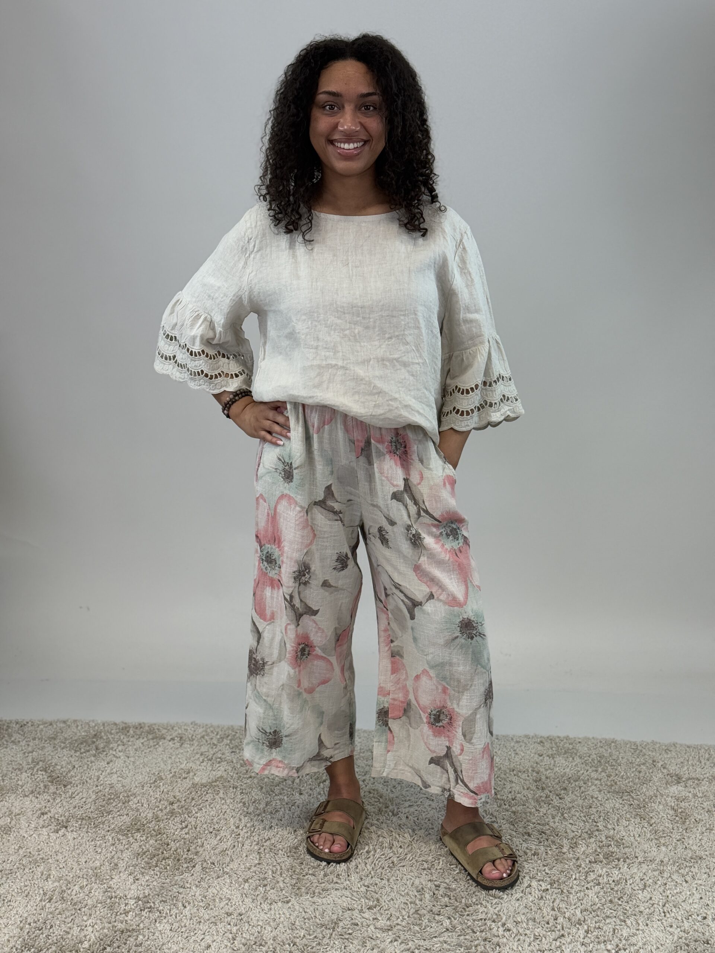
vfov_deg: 39.7
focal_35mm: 48
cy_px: 476
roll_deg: -0.6
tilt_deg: -13.0
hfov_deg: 30.3
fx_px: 1322
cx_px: 358
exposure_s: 1/243
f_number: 1.78
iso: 100
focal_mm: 6.76
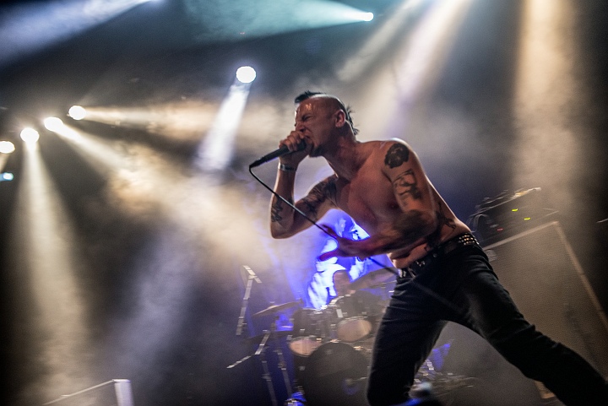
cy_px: 203
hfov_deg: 55.8
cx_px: 304
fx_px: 575
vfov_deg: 38.9
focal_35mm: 34
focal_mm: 34
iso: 2000
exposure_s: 1/80
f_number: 2.8
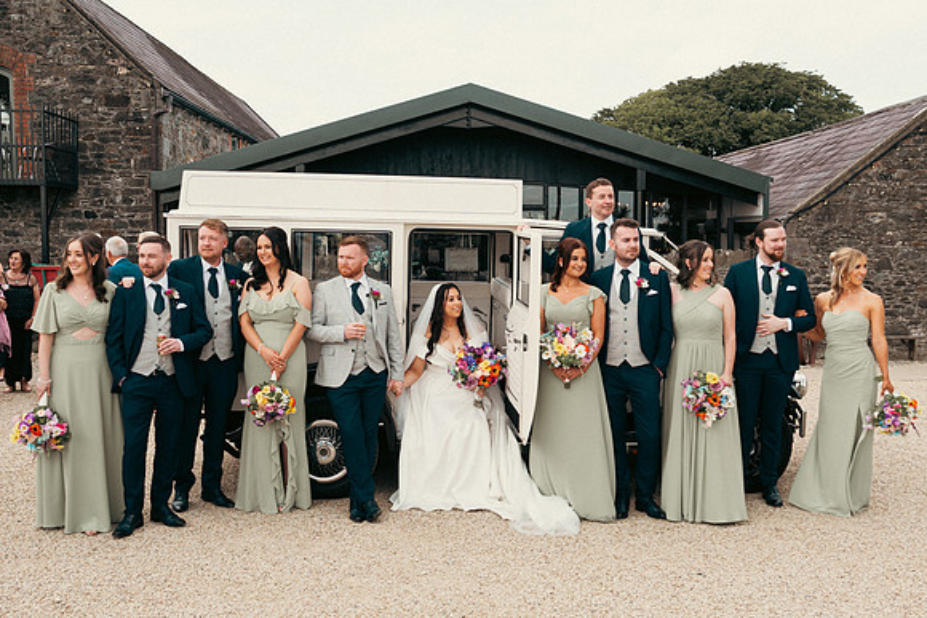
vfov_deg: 36.9
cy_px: 309
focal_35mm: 36
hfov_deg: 53.1
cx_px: 464
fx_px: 927
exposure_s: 1/320
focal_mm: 24
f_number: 5
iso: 125
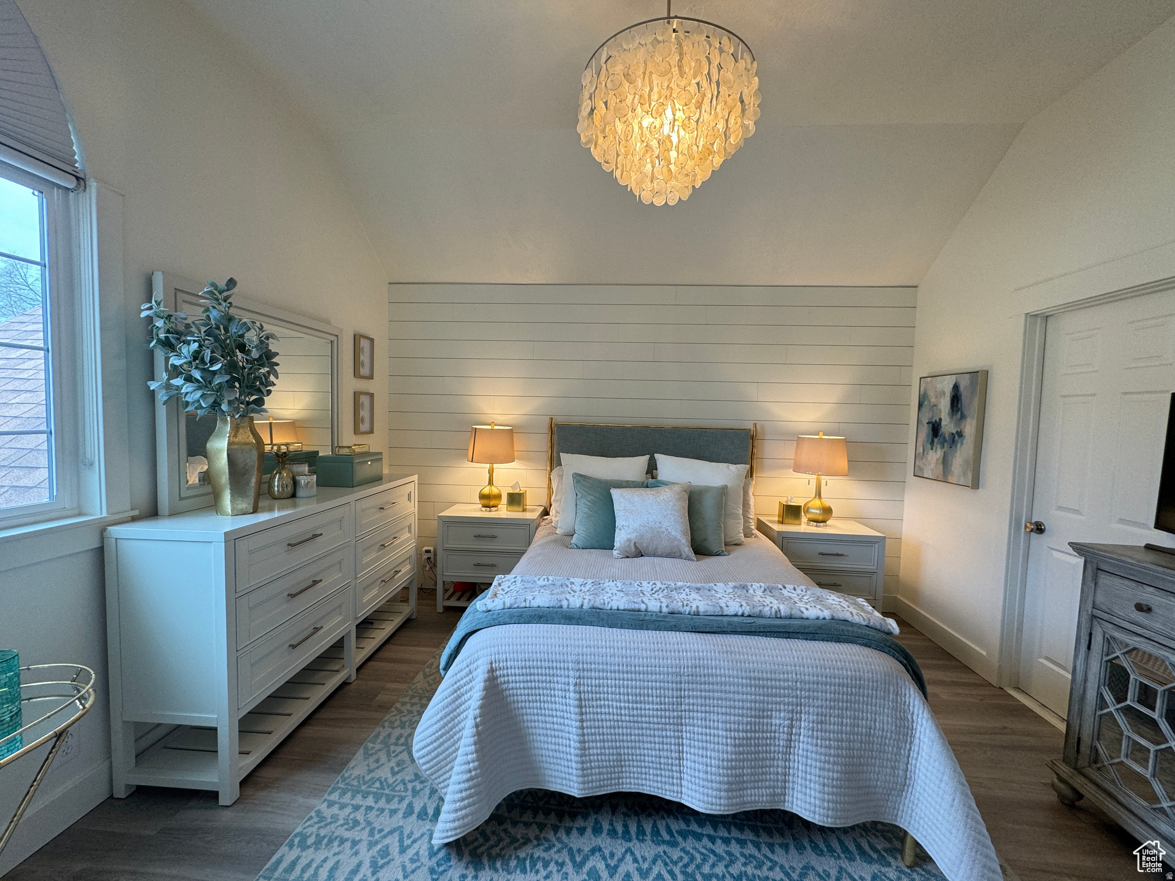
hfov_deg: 102.1
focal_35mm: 14
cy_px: 440
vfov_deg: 85.7
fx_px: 475
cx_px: 588
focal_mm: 2.22
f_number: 2.2
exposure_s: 1/120
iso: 125
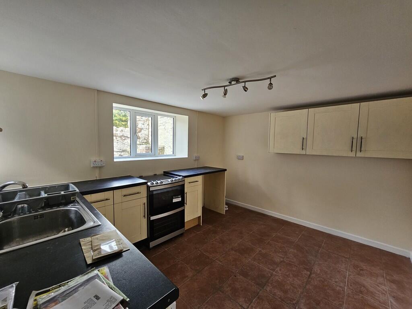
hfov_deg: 106.2
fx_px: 155
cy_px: 154
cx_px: 206
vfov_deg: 89.9
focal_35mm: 13
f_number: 2.2
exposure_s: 1/60
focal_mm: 2.2
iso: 125
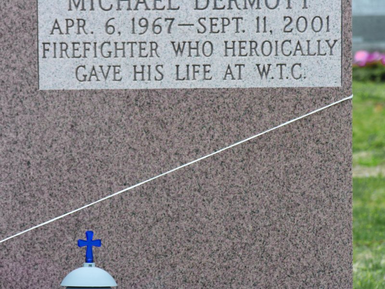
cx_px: 192
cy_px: 144
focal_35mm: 192
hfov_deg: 10.3
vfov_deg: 7.7
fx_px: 2135
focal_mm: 49
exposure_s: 1/23.6
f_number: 4.6
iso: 50
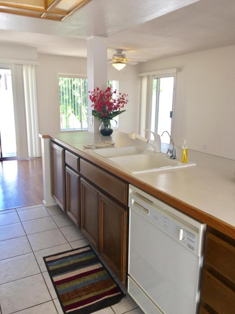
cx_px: 118
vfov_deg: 61.7
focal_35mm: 29
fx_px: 262
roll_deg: -0.5
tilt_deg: -12.7
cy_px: 157
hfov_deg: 48.2
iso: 25
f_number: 2.2
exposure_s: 1/60
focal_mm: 4.15
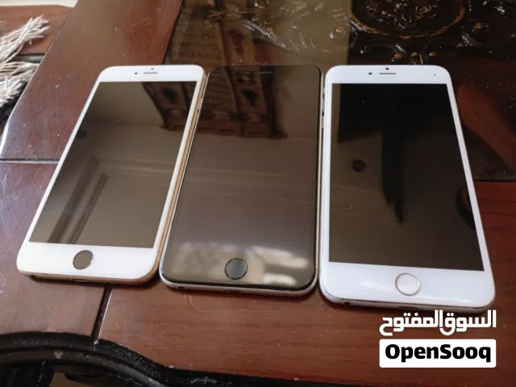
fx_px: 402
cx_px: 258
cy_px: 194
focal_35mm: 27
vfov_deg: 51.4
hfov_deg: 65.3
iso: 589
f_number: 1.8
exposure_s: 1/20
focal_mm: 3.98
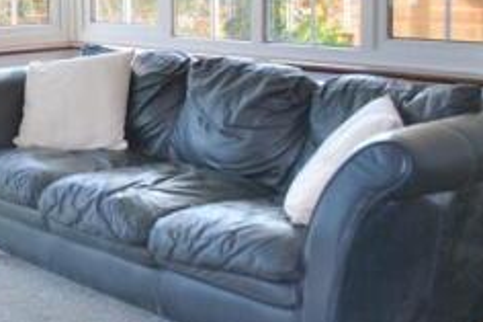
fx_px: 1006
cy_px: 63
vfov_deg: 18.0
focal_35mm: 75
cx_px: -72
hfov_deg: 24.8
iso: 100
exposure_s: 1/60
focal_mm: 18
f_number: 4.5
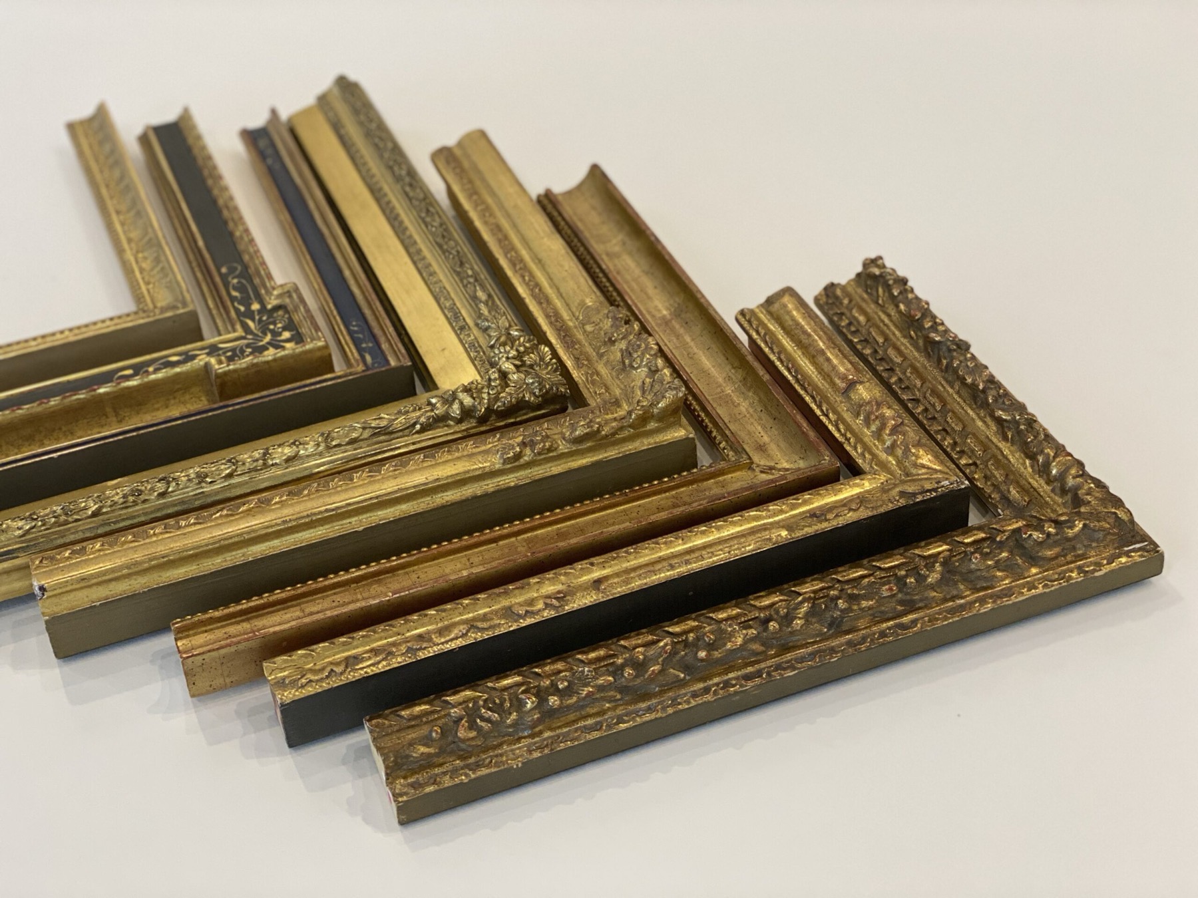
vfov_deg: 28.0
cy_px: 449
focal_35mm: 52
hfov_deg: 36.8
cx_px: 599
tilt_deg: -39.8
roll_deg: +4.6
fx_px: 1800
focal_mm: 6
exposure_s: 1/120
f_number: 2
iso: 250
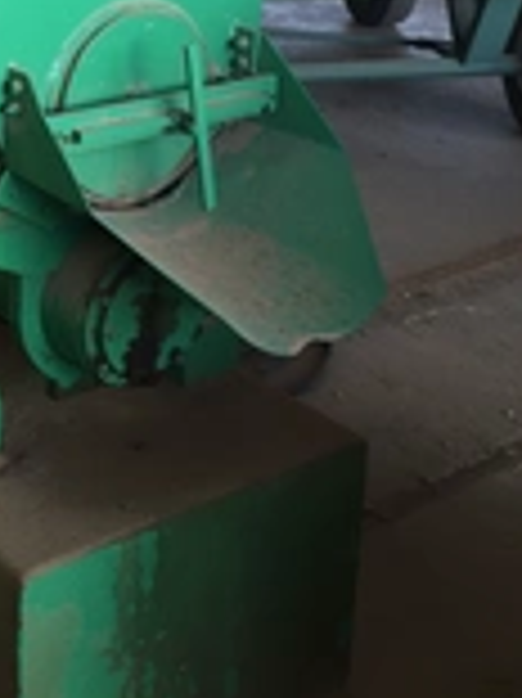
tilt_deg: -14.3
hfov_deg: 18.7
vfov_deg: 25.3
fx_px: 1510
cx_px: -72
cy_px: 81
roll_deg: +0.8
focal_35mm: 75
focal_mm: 4.15
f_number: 2.2
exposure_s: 1/60
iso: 40
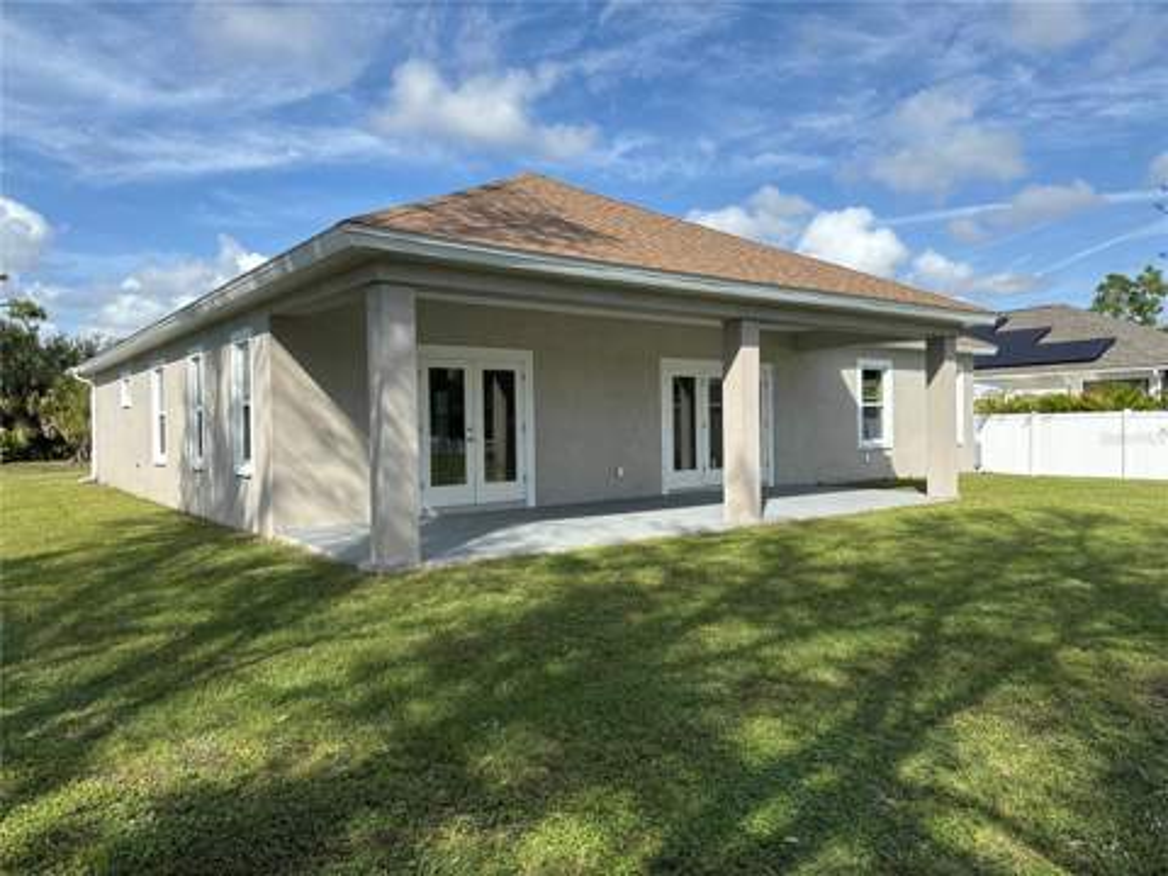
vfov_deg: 56.8
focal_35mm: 24
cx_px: 584
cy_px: 438
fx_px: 810
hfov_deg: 71.6
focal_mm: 6.86
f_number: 1.78
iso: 80
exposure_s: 1/4950
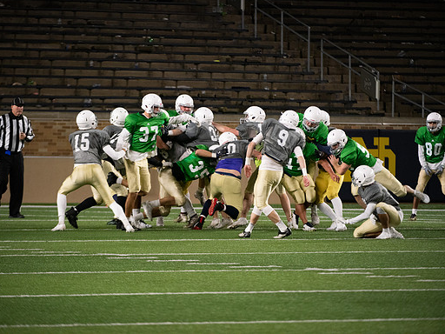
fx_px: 3921
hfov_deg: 6.5
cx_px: 207
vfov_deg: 4.9
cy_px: 167
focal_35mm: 305
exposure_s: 1/500
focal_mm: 280
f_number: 4
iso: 4500
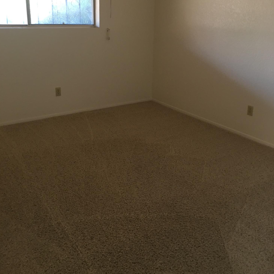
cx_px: 138
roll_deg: -1.5
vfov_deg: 47.0
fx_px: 313
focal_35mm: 35
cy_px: 112
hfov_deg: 47.2
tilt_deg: -15.3
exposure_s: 1/15
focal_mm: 4.15
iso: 40
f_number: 2.2
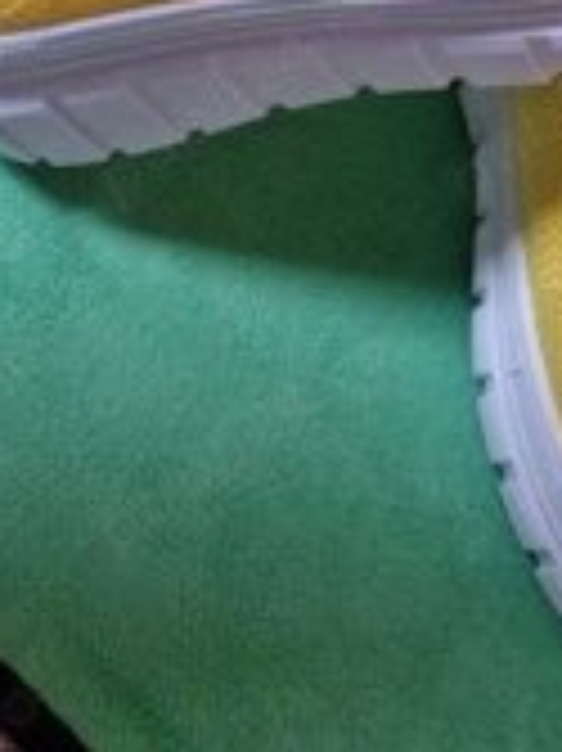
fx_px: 1192
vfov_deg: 33.9
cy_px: 144
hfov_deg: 26.5
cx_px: 333
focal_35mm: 55
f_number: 1.8
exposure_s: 1/31.1
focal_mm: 5.4
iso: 500
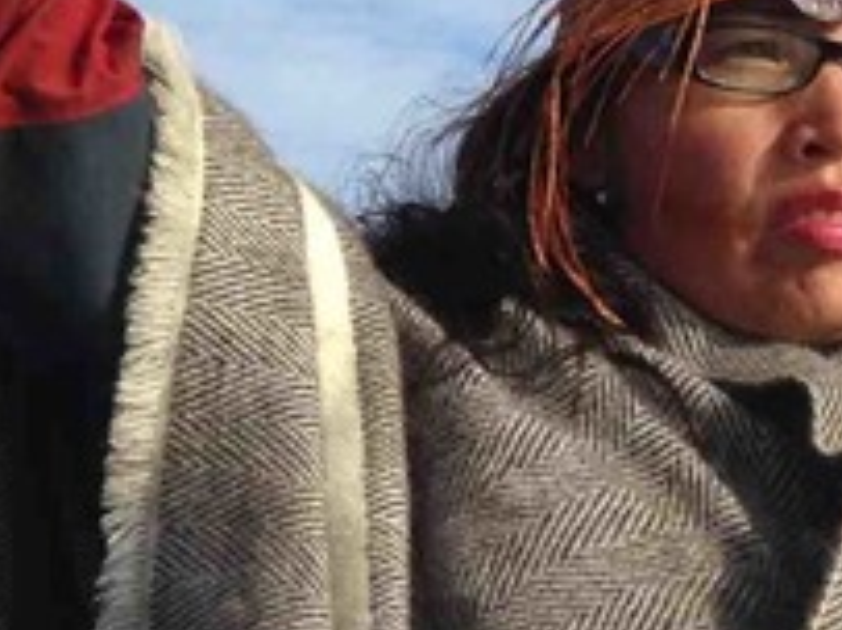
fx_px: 4740
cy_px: 361
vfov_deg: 7.6
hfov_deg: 9.7
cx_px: -585
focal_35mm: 195
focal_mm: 4.12
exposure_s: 1/1355
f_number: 2.4
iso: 50
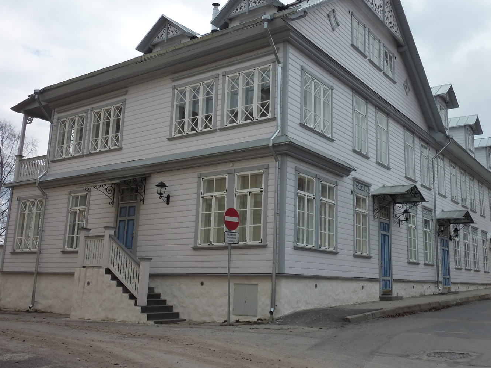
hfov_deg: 51.1
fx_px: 511
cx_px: 286
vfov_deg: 39.6
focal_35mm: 36
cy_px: 167
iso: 125
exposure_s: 1/500
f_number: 5
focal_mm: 5
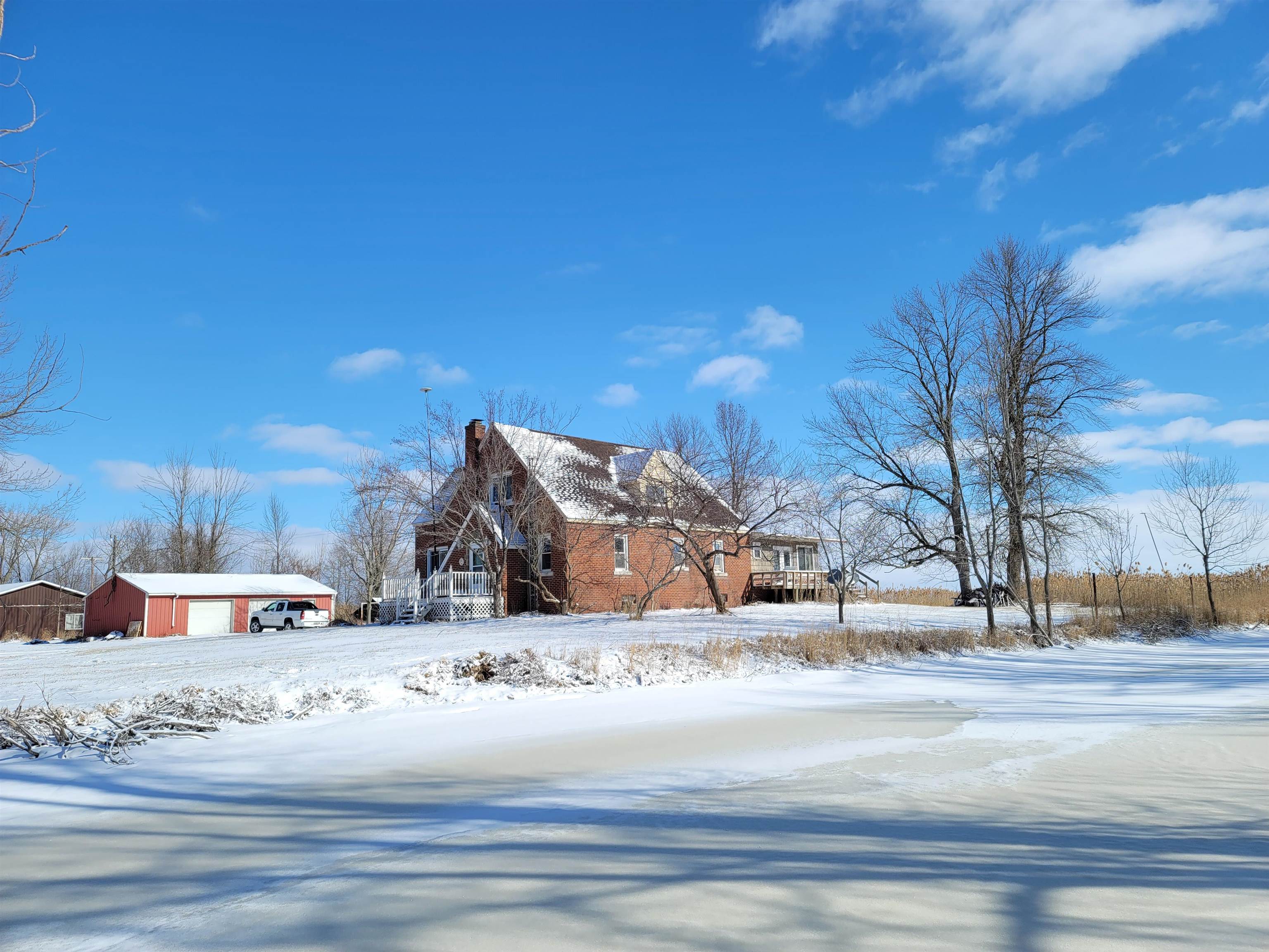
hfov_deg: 69.4
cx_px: 634
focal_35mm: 25
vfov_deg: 54.9
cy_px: 476
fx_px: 916
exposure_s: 1/1212
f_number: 1.8
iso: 20
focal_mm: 7
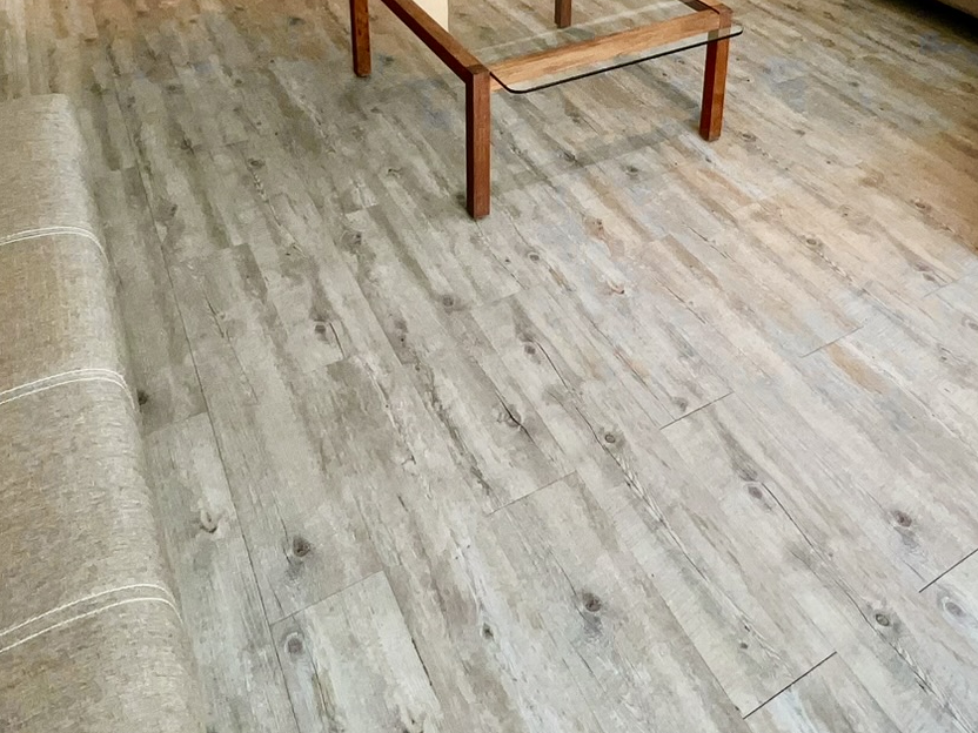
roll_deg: -1.5
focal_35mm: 32
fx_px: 904
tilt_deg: -20.6
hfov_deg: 56.3
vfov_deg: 37.5
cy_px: -58
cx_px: 595
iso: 64
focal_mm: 1.57
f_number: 1.8
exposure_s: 1/71
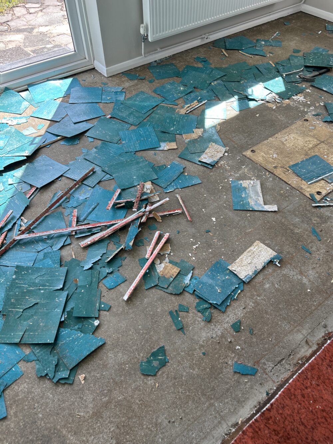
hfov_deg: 53.1
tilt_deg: -45.9
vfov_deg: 67.3
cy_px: 222
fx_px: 333
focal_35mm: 26
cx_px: 166
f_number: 1.5
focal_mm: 5.7
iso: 40
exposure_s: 1/255
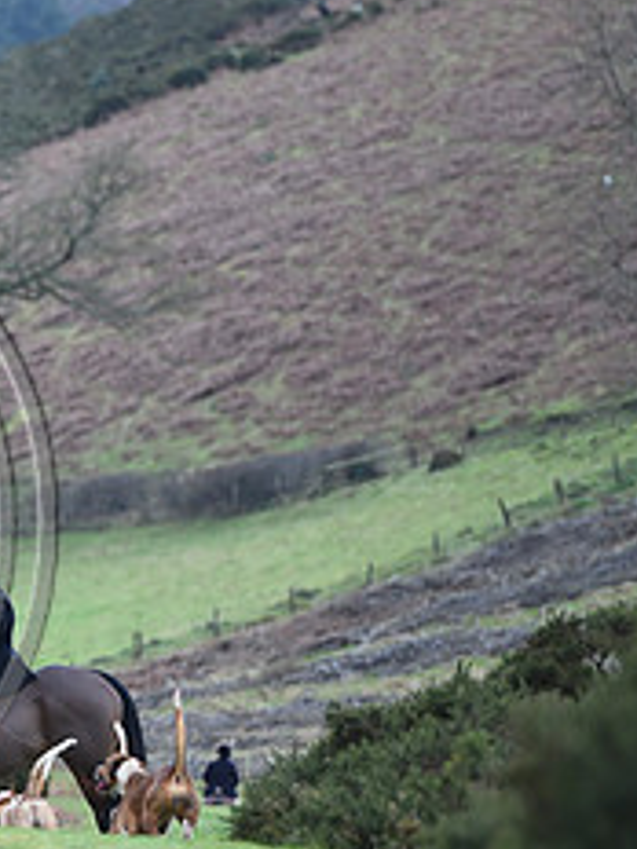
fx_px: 11802
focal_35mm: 481
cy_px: 472
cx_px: -362
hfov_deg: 3.1
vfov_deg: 4.1
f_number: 3.5
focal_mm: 200
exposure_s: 1/800
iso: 450
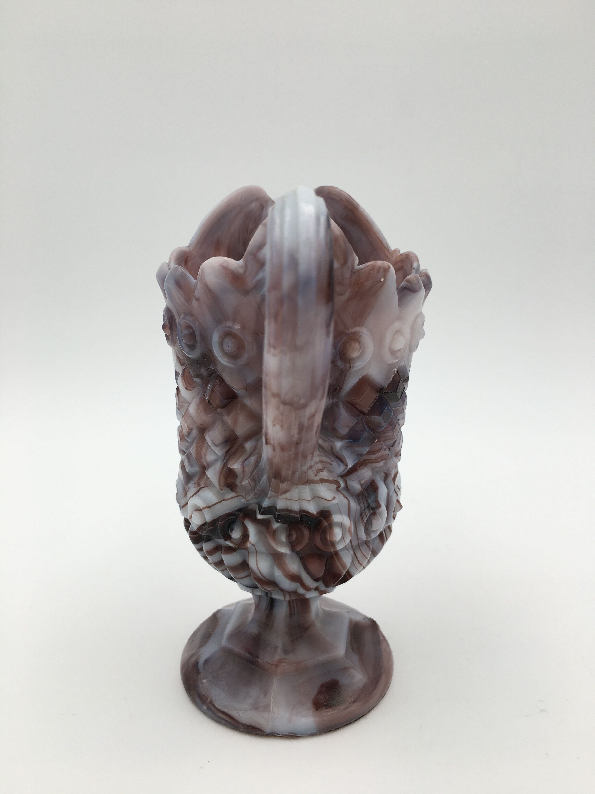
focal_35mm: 29
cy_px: 397
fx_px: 665
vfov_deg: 61.7
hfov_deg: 48.2
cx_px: 298
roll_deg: +0.4
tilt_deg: -12.4
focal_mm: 4.15
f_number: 2.2
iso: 25
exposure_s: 1/179
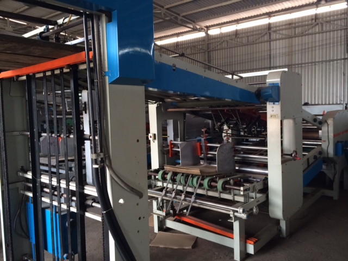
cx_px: 174
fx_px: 302
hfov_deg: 60.0
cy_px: 130
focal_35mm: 30
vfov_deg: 46.8
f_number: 2.2
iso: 50
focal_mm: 4.12
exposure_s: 1/30
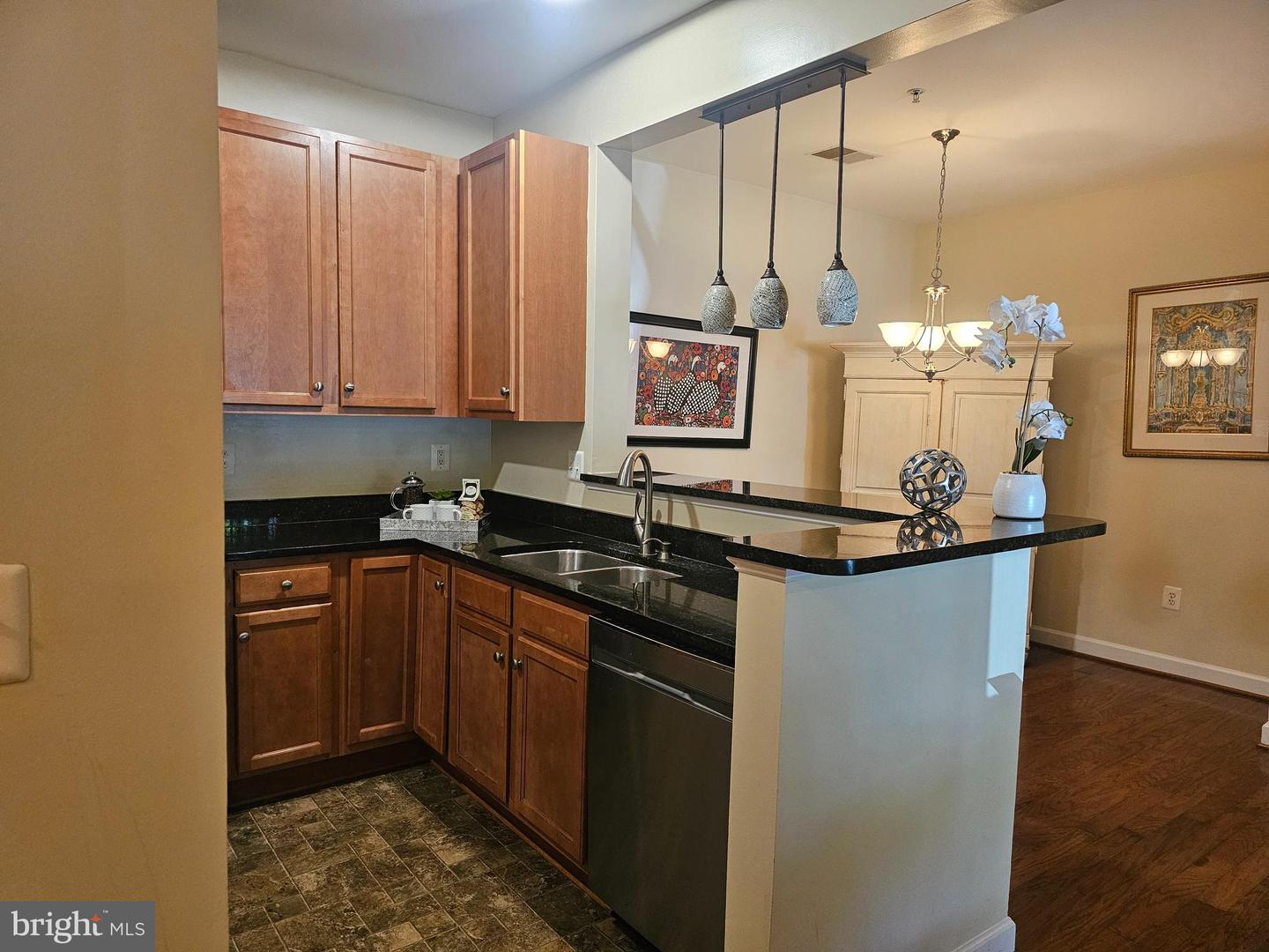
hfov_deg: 73.9
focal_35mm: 23
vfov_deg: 58.9
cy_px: 476
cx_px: 634
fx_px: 843
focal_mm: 6.3
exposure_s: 1/120
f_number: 1.7
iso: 640
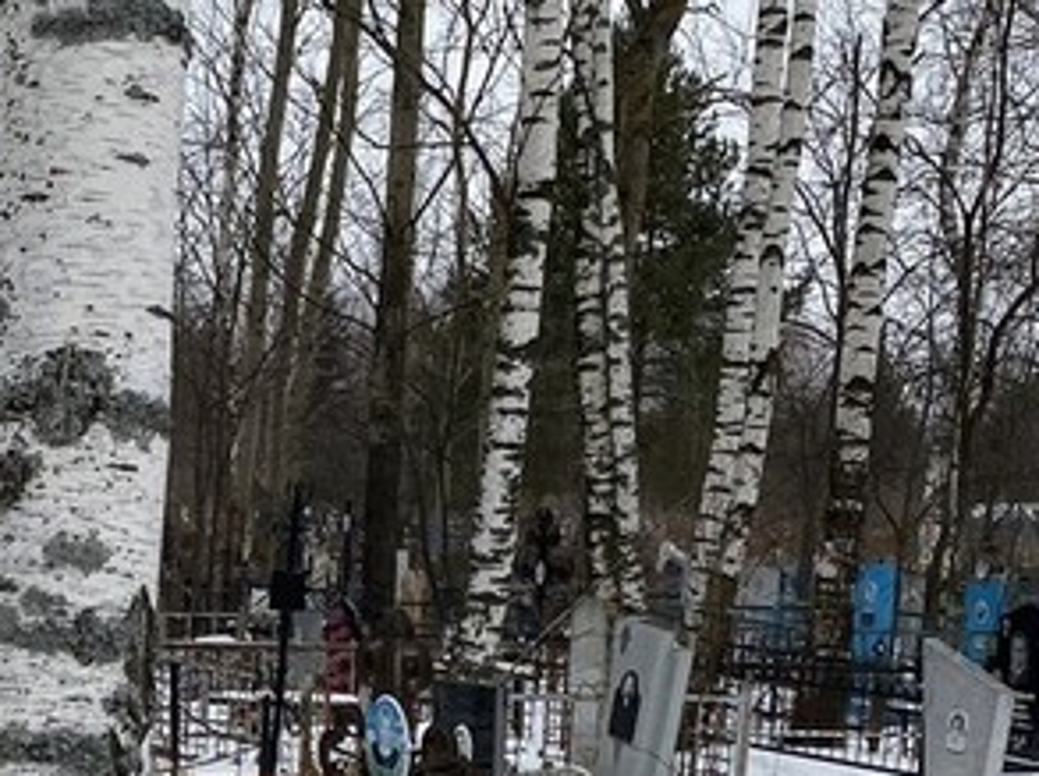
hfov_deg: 20.9
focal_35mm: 91
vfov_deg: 15.7
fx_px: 2728
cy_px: 865
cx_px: 28
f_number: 1.8
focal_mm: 4.25
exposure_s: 1/289
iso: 32
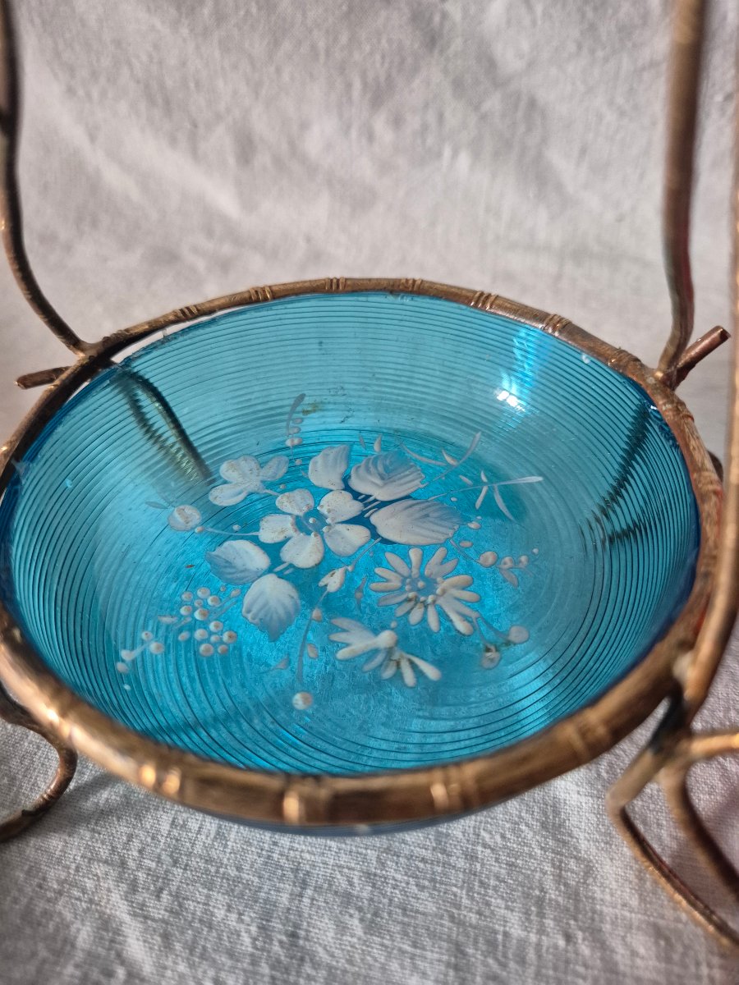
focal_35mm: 23
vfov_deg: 73.9
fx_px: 655
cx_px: 370
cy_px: 492
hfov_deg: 58.9
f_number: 1.8
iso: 1000
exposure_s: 1/100
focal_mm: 5.4
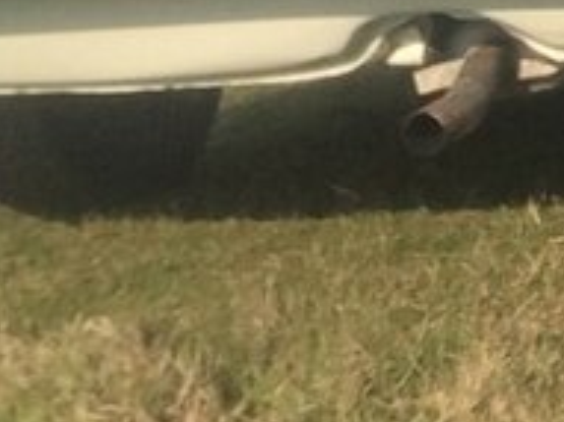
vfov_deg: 13.3
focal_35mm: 107
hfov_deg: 16.7
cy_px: -120
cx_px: 850
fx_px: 1742
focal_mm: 2.15
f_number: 2.4
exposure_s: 1/1105
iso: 50
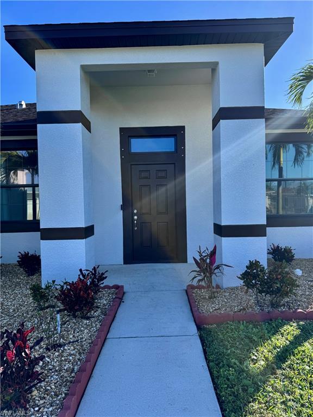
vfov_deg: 71.6
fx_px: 289
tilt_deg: -1.1
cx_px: 156
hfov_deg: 56.8
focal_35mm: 24
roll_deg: +2.1
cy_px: 208
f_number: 1.78
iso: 80
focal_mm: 6.76
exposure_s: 1/1818
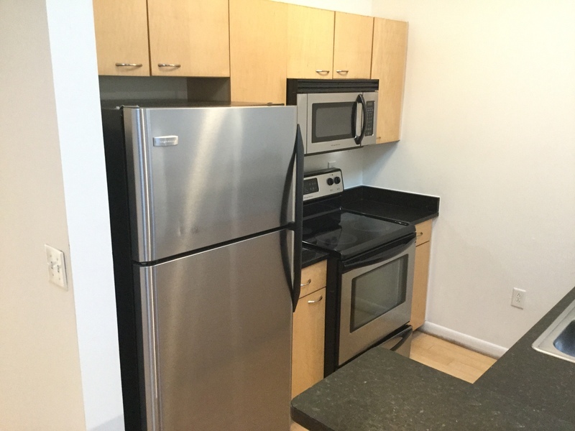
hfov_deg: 58.4
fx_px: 515
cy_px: 216
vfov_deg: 45.4
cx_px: 288
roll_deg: +0.0
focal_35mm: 31
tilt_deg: -13.2
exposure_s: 1/30
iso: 125
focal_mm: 3.3
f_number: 2.4
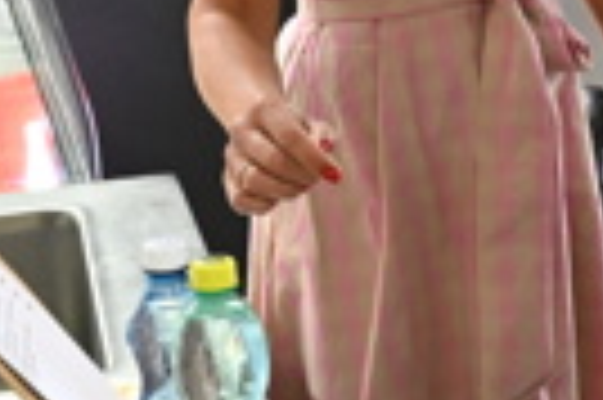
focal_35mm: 124
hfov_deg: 16.5
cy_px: 9
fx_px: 2074
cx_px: 374
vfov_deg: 10.9
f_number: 4.5
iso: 6400
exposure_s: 1/125
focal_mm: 24
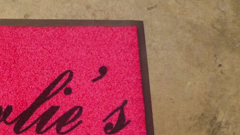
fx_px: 395
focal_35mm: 62
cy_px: 142
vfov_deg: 18.8
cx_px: 8
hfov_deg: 31.6
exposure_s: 1/60
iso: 250
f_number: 3.3
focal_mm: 4.9
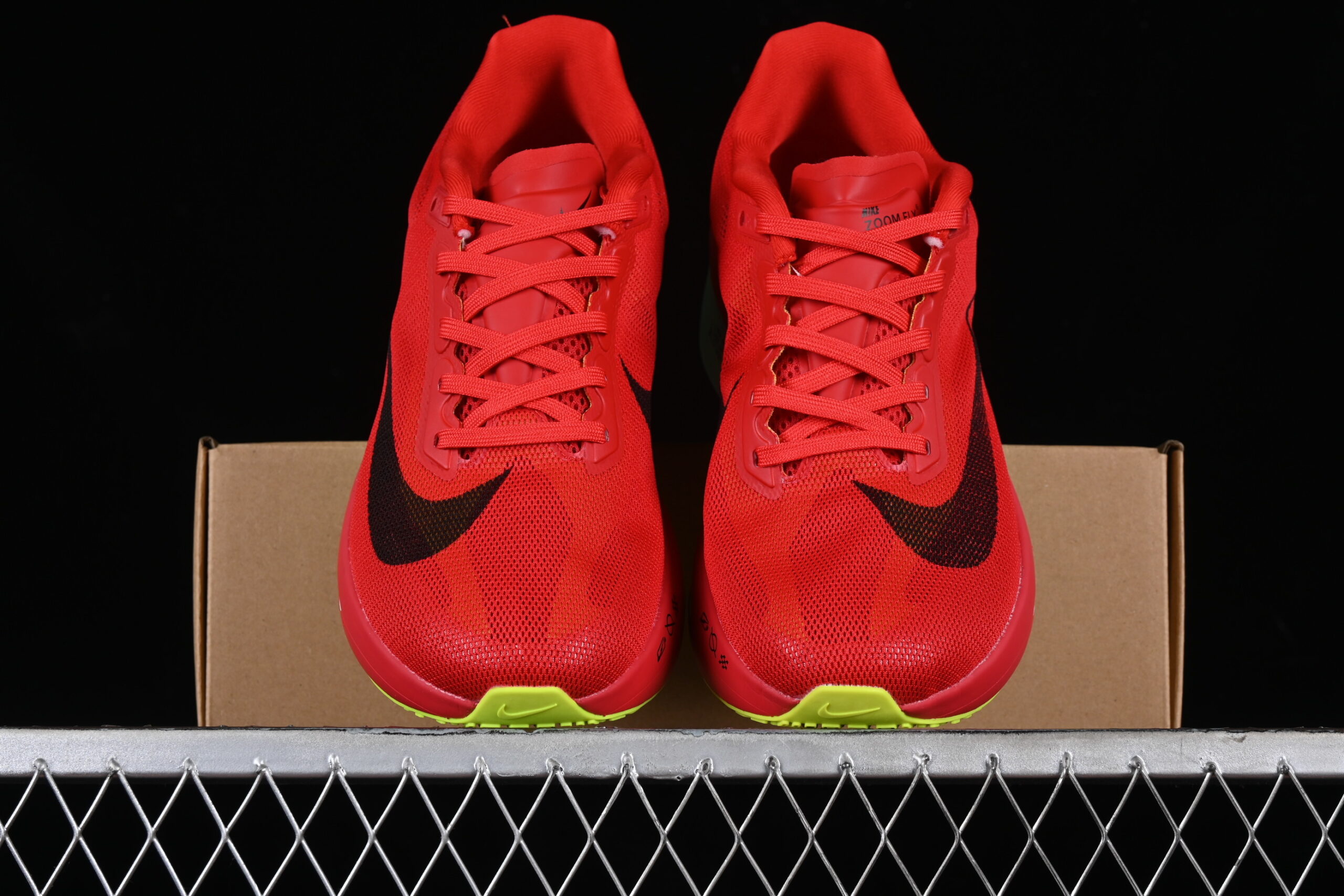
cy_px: 448
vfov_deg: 18.2
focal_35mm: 75
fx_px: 2800
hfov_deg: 27.0
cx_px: 672
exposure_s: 1/80
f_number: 8
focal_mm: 50
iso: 160
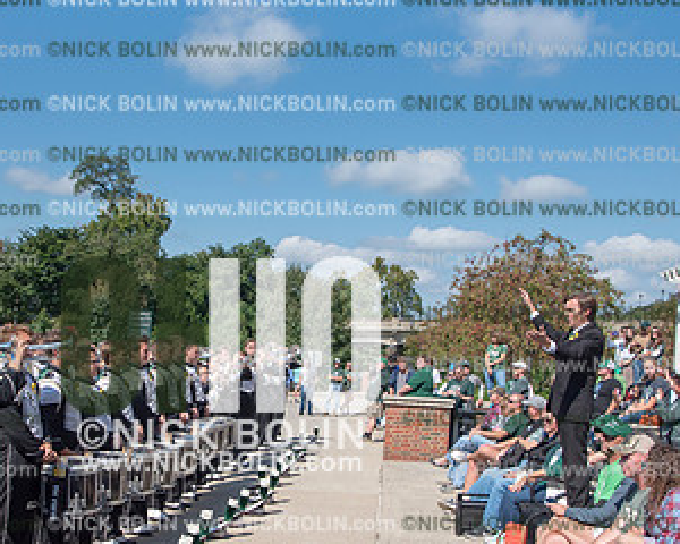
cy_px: 366
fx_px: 986
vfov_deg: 30.6
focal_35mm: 49
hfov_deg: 37.6
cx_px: 220
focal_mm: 27
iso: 400
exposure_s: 1/4000
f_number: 5
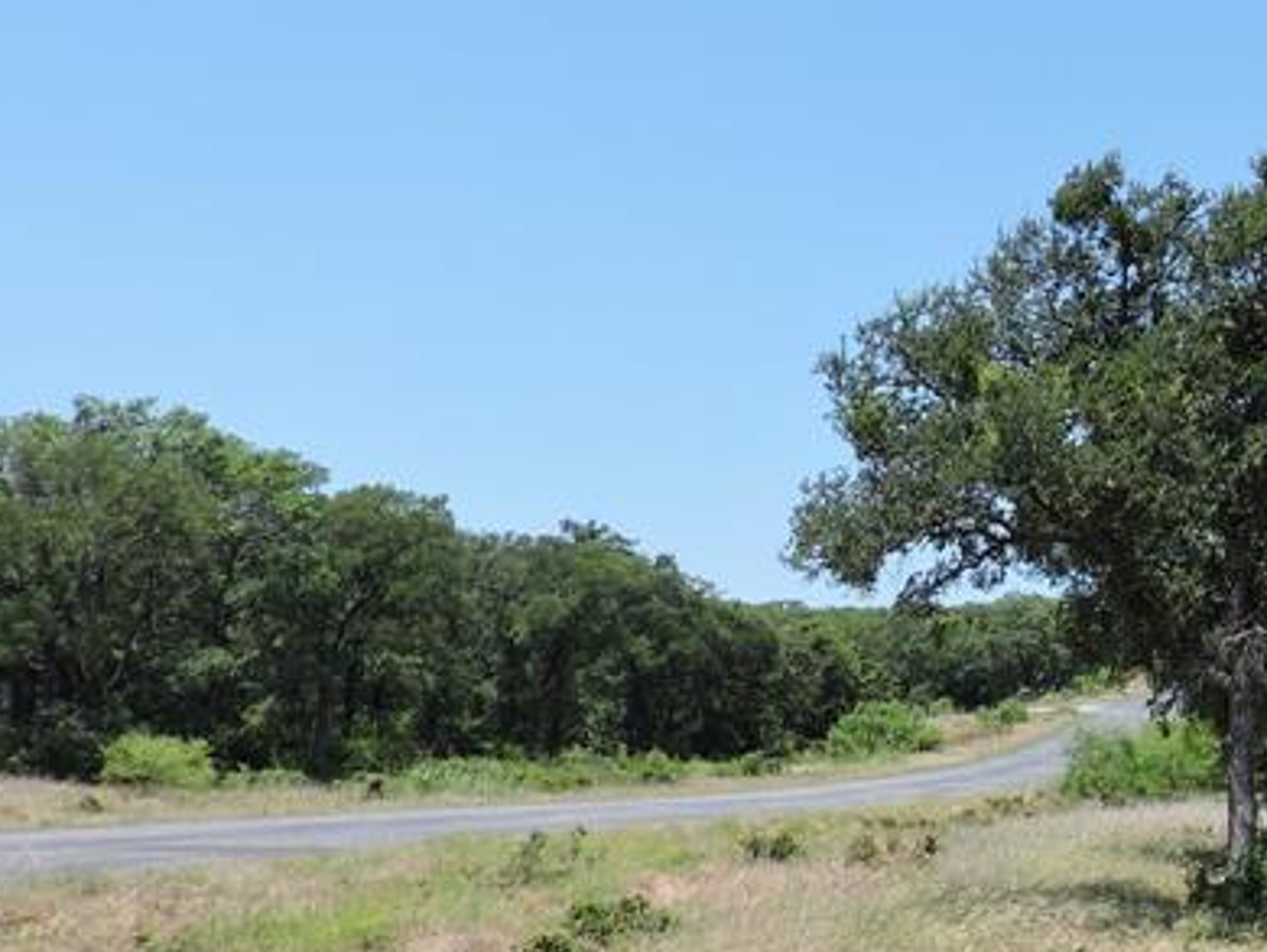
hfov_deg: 26.4
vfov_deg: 23.3
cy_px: 442
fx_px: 2307
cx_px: 1615
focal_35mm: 63
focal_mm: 4.3
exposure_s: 1/1000
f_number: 3
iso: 100
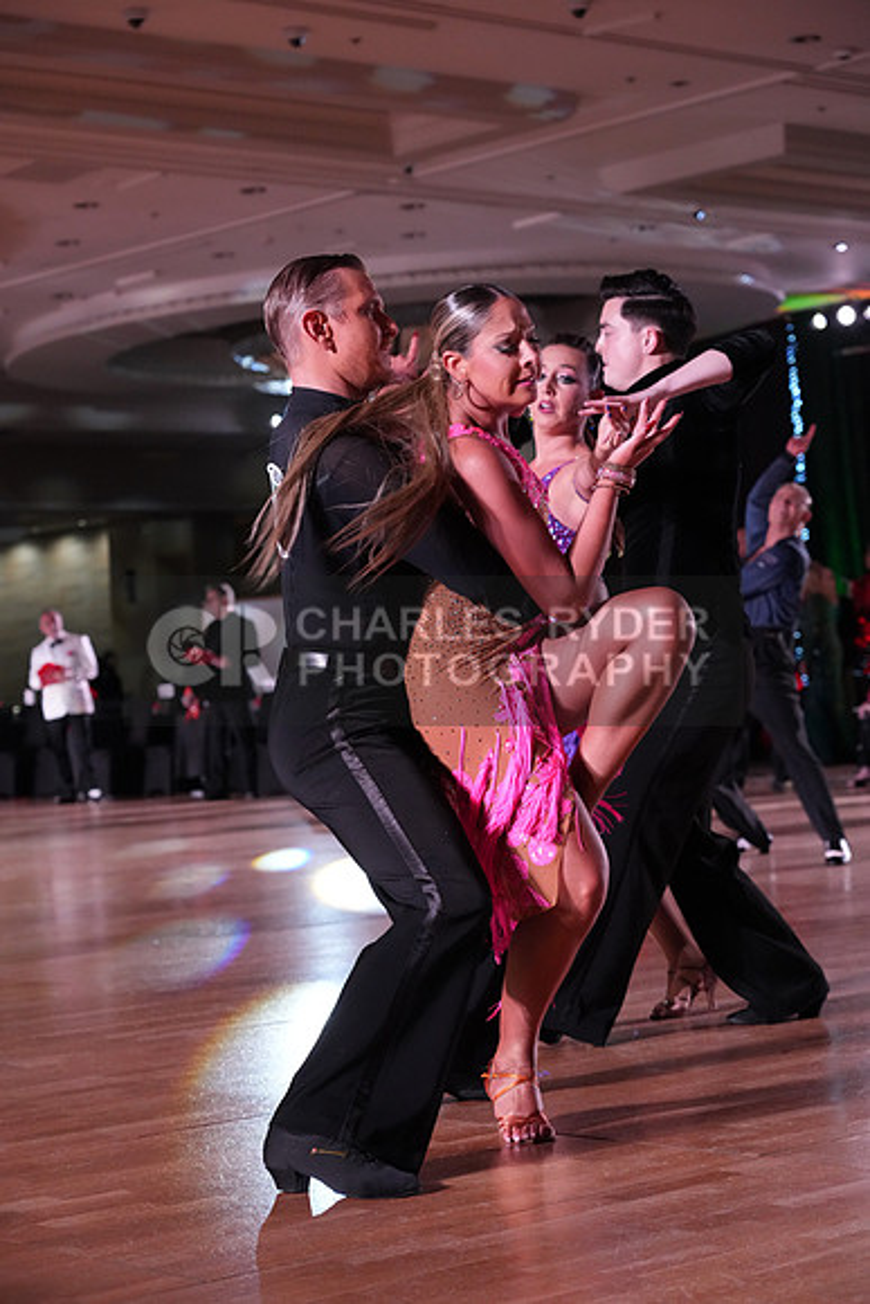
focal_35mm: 74
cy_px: 652
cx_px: 435
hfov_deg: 18.4
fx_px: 2681
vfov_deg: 27.3
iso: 5000
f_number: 5
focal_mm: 74
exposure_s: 1/320
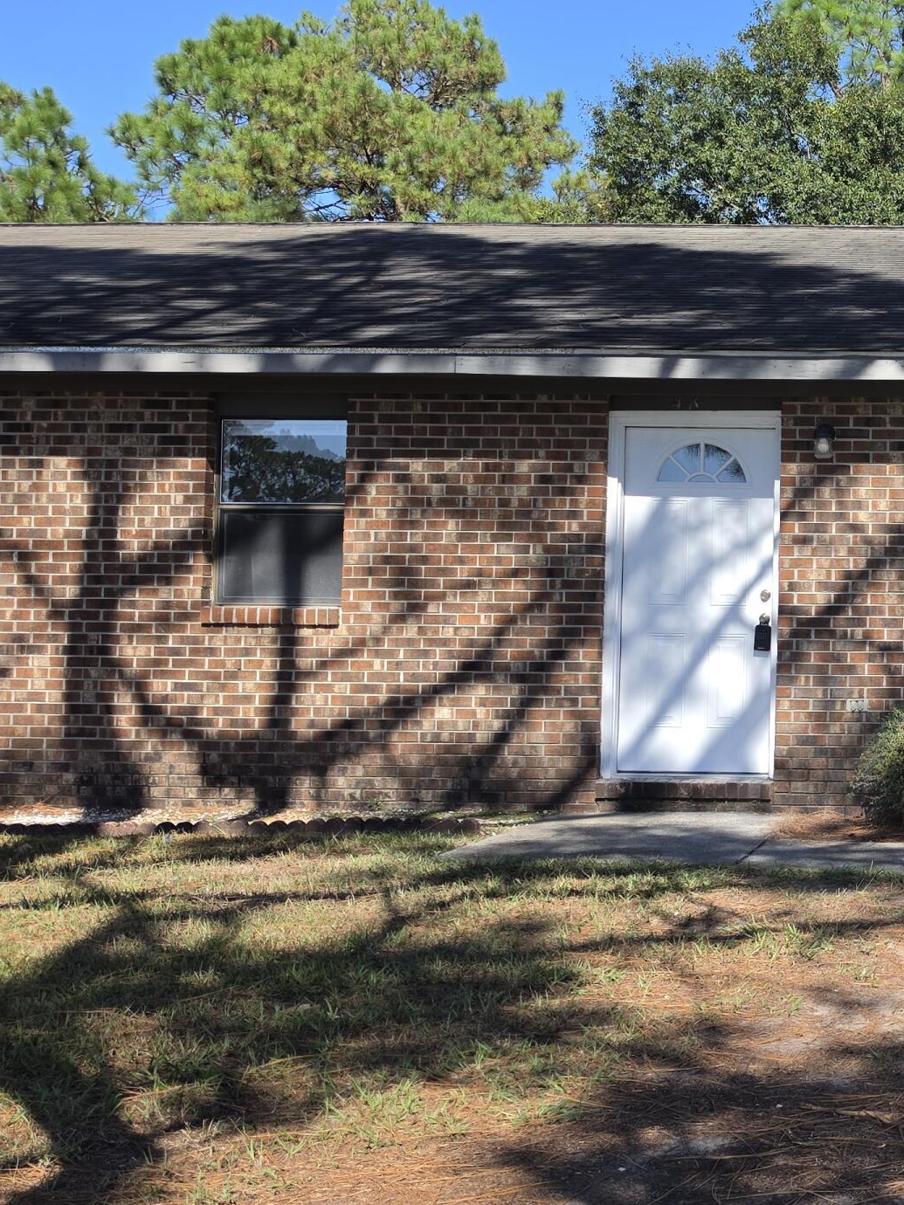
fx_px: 1741
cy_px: 568
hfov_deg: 25.8
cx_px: 1105
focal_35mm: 50
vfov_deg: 38.2
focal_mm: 6.5
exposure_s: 1/3889
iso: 64
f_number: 1.4
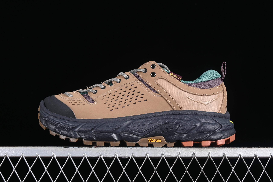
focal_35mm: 75
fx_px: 569
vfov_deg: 18.2
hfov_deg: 27.0
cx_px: 136
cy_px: 91
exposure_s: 1/60
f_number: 6.3
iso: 160
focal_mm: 50
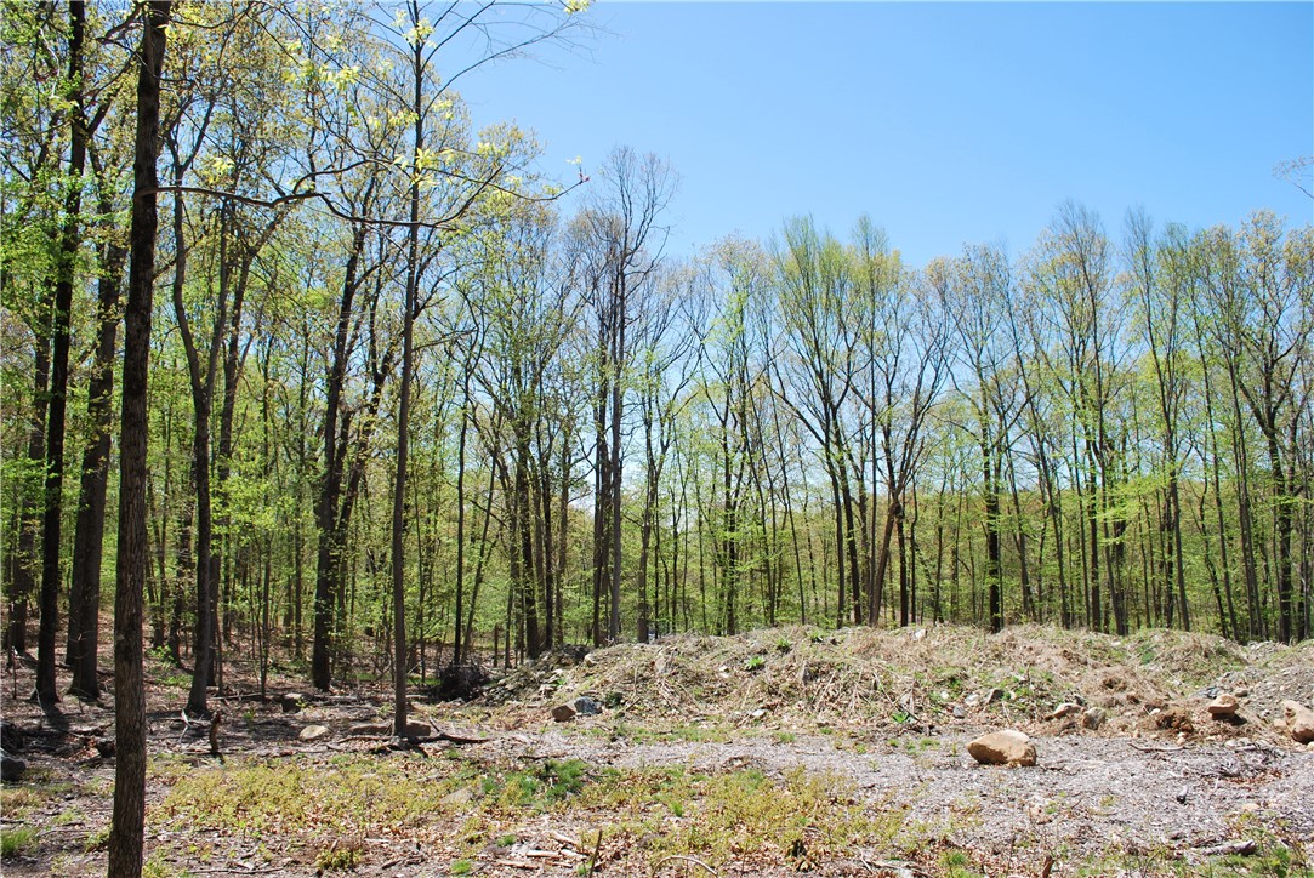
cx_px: 657
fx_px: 986
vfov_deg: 48.0
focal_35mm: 27
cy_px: 439
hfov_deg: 67.3
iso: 100
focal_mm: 18
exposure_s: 1/200
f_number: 7.1
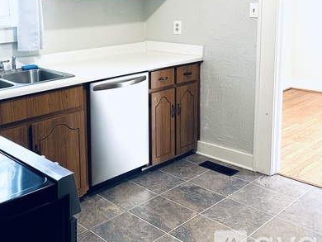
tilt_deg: -8.7
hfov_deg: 43.9
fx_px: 382
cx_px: 72
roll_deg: +1.8
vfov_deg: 34.3
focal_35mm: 41
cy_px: 57
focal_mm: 6.86
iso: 125
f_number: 1.78
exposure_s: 1/60
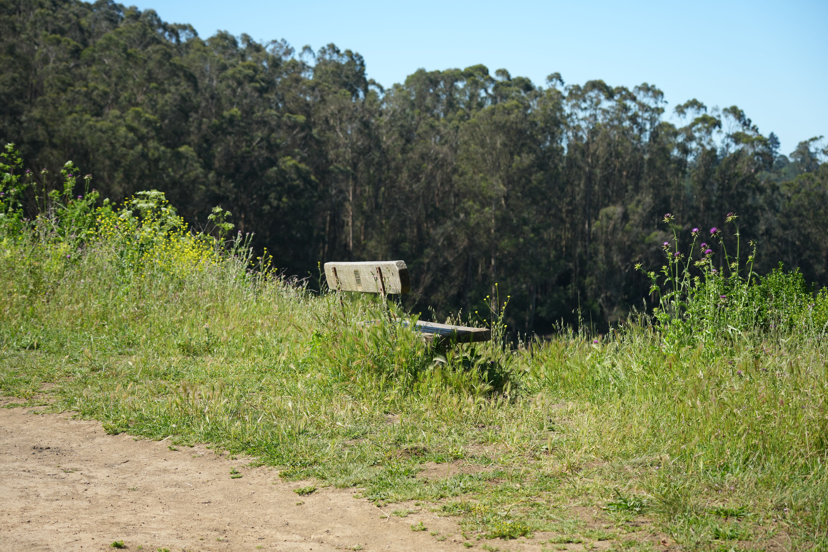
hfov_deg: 26.3
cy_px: 276
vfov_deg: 17.7
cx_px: 414
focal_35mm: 77
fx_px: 1771
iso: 320
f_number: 5
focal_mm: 77
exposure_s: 1/1000
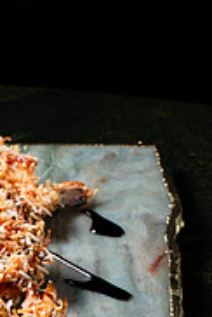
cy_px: 334
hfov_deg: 11.0
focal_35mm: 123
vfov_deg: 16.2
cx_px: -2
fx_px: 1086
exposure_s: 1/250
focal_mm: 50
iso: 200
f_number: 11
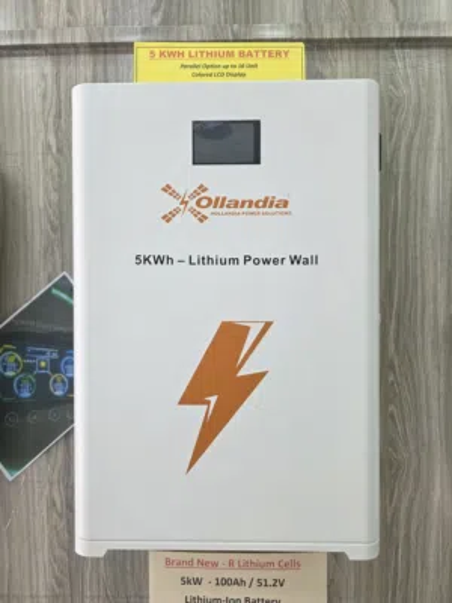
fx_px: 400
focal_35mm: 23
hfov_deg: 58.9
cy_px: 302
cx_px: 226
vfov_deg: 73.9
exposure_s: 1/100
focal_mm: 6.3
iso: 64
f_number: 1.7
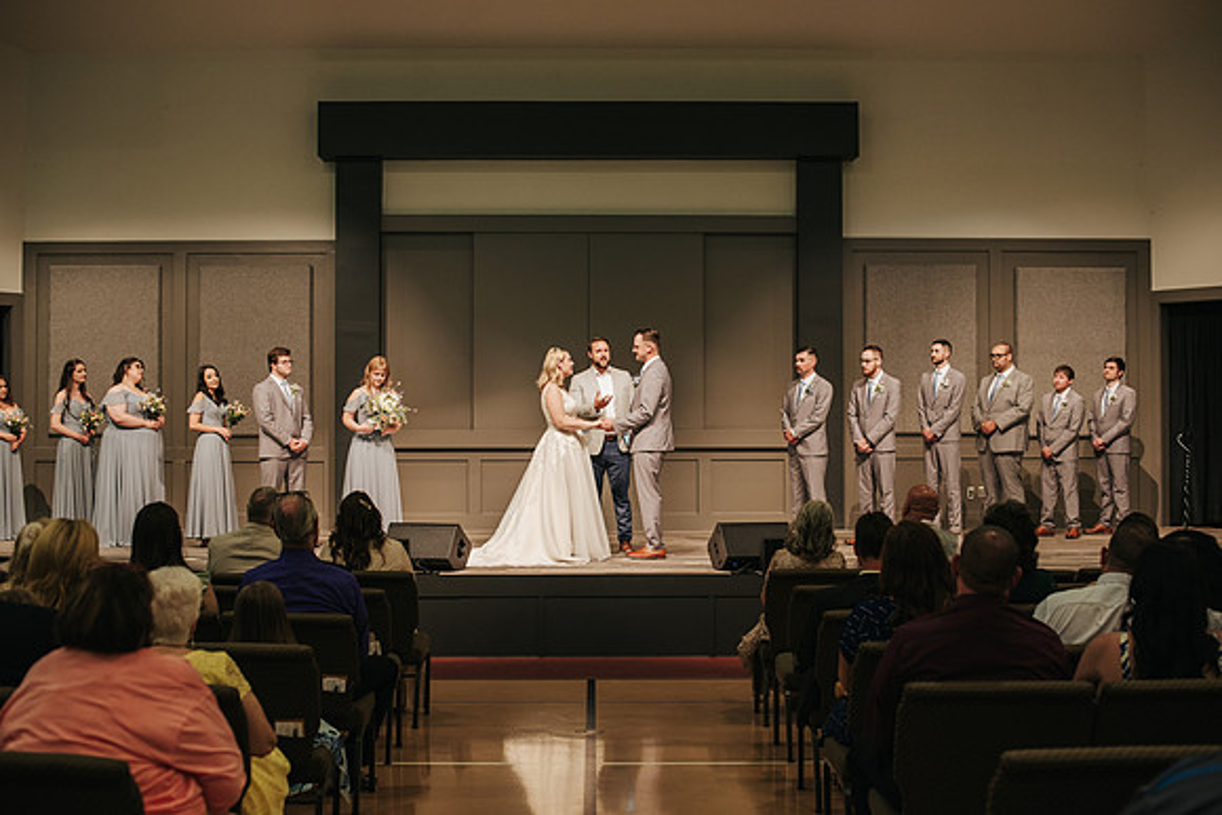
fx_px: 1719
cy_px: 408
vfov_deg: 26.7
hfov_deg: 39.1
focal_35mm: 51
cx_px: 611
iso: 1000
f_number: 3.2
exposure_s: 1/200
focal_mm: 50
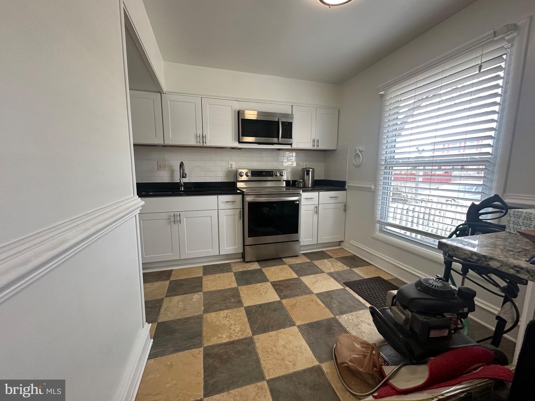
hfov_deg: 102.1
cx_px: 268
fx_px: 216
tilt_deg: -7.9
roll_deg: -0.3
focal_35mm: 14
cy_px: 200
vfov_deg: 85.7
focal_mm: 2.22
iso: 320
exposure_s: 1/120
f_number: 2.2
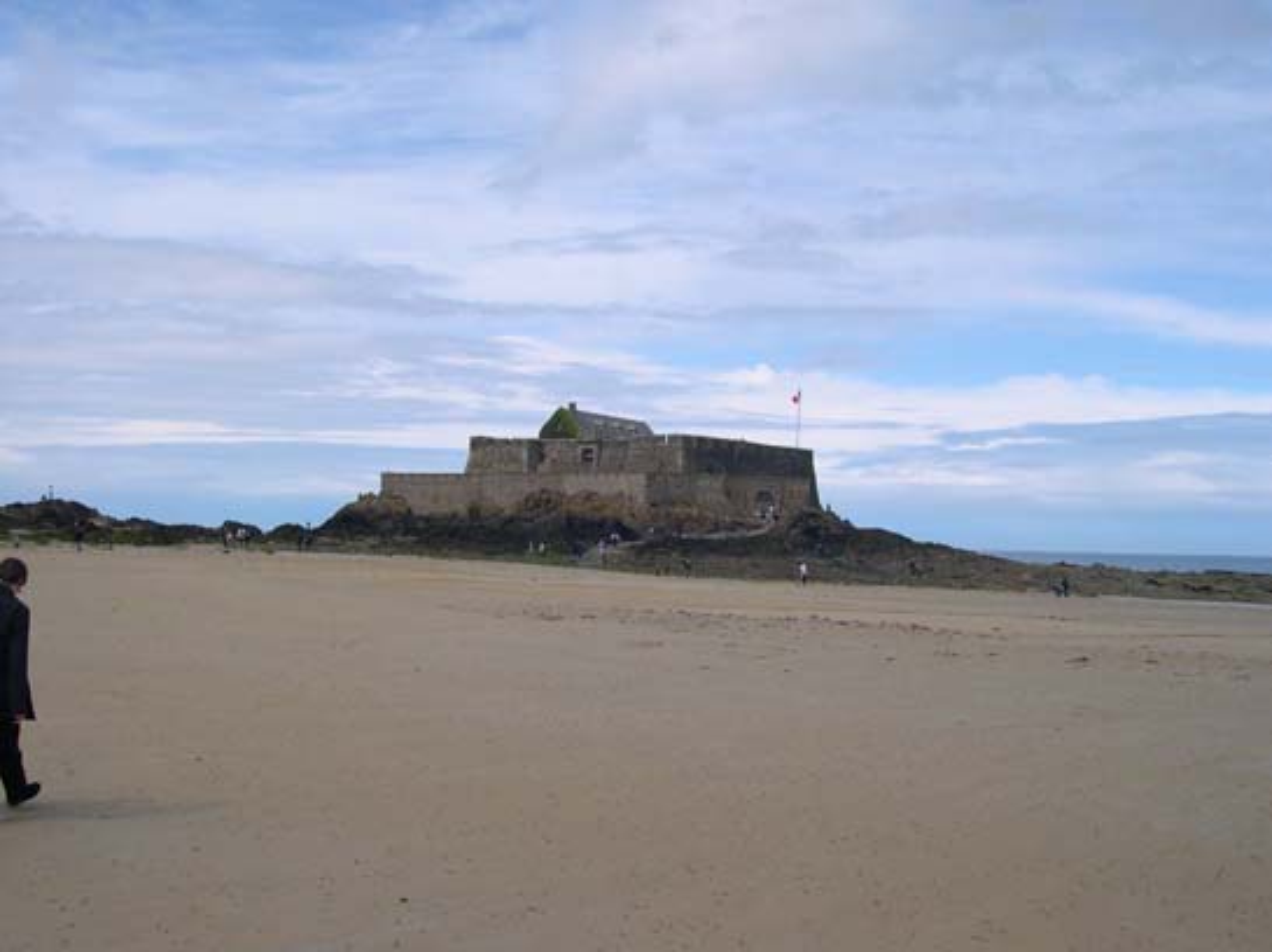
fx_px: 1395
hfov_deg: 49.0
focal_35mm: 38
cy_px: 476
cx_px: 636
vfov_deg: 37.7
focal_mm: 8
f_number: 7.6
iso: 100
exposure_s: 1/248
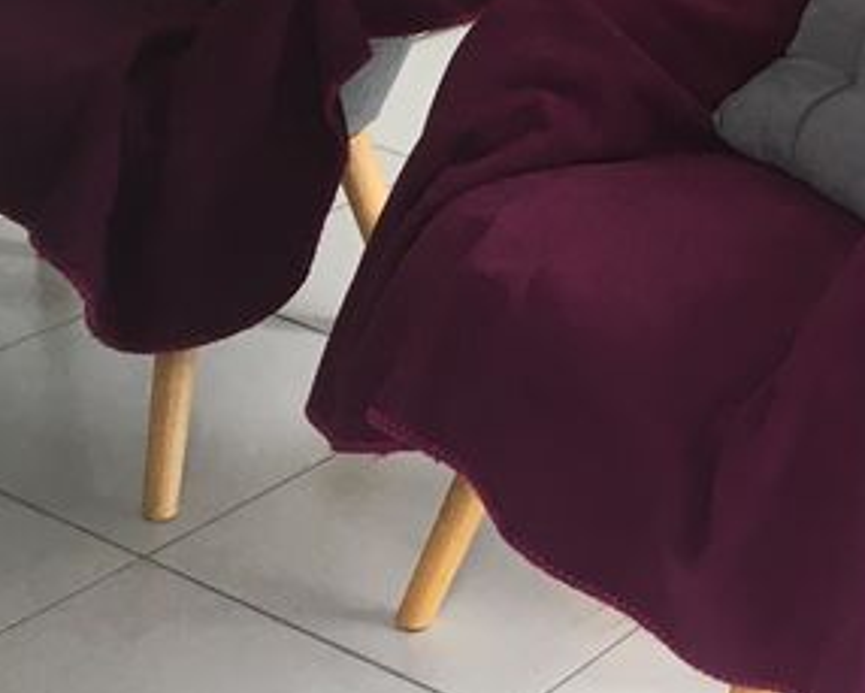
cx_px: 1049
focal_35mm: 99
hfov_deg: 18.3
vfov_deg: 14.3
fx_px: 2535
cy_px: -427
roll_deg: -5.0
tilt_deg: -7.5
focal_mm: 4.15
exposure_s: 1/33
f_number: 2.2
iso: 40
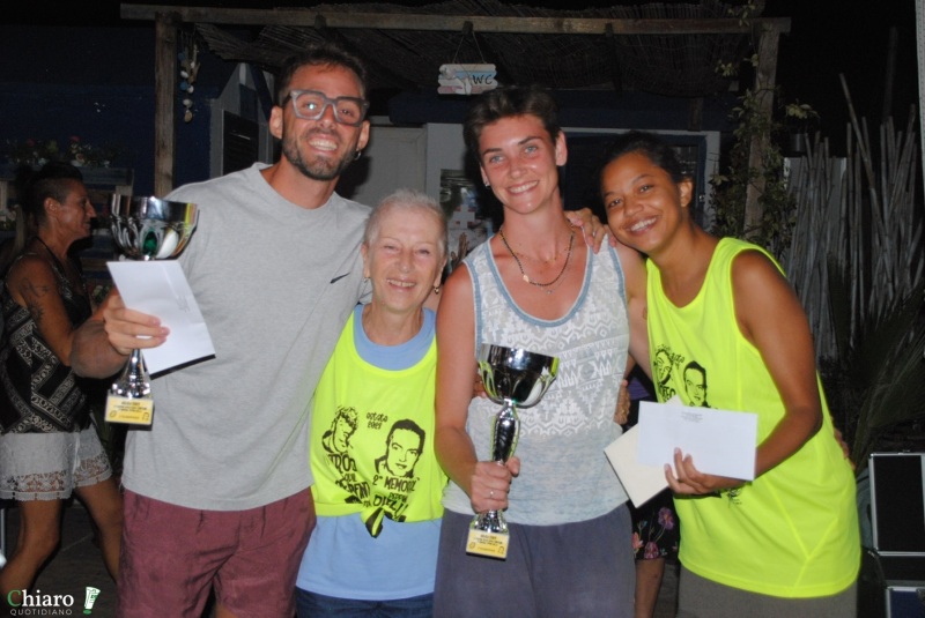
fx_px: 1312
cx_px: 462
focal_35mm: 51
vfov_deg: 26.5
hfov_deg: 38.8
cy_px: 309
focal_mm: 34
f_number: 5
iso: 800
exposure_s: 1/60
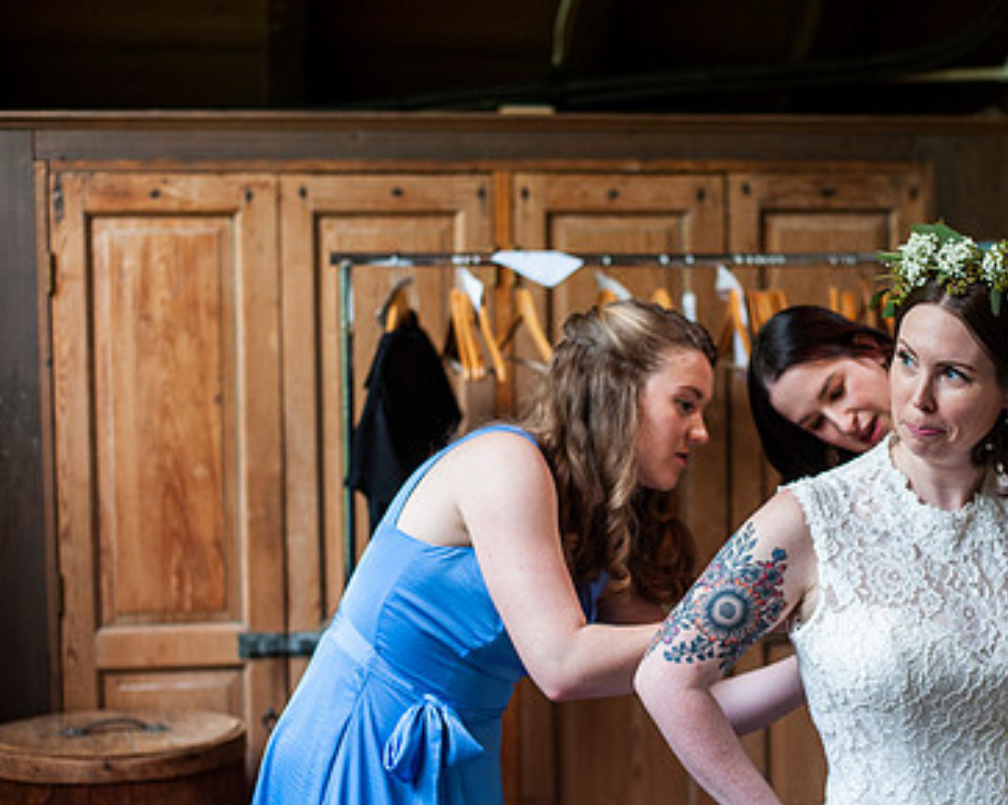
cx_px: 769
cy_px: 486
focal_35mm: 75
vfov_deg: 20.4
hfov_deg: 25.1
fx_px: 2236
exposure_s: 1/500
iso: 1000
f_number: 2.8
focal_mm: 50
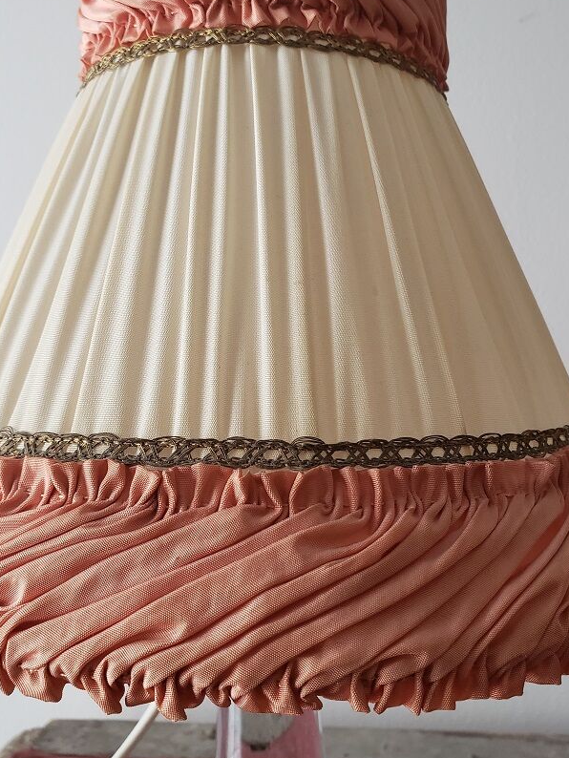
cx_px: 267
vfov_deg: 55.3
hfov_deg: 42.9
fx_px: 723
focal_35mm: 33
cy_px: 345
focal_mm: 4.3
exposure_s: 1/50
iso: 250
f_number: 2.4
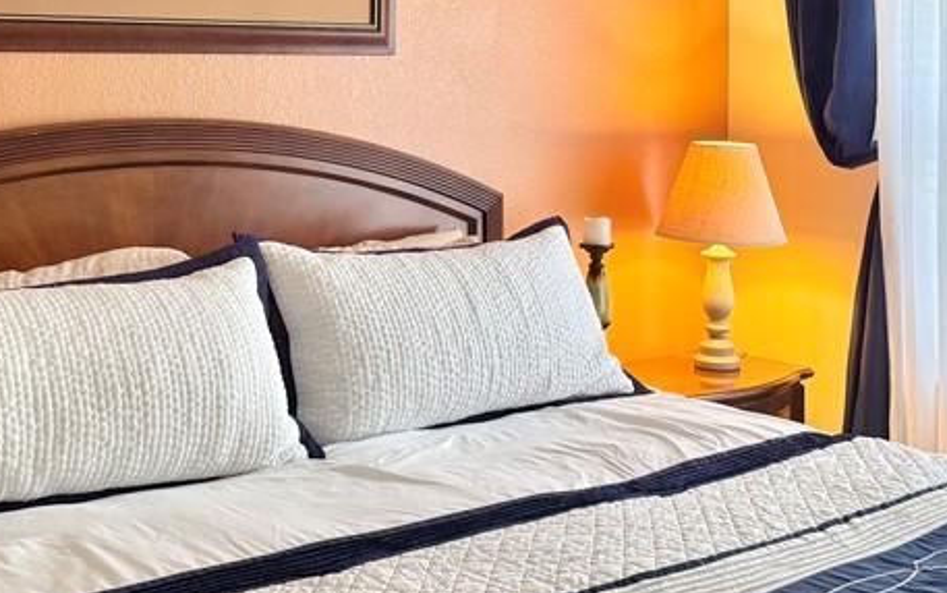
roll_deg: -0.6
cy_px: 77
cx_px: 468
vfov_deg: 22.3
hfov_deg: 35.7
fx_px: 1472
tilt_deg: -0.8
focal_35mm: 57
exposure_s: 1/60
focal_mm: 6.76
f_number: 1.78
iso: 125
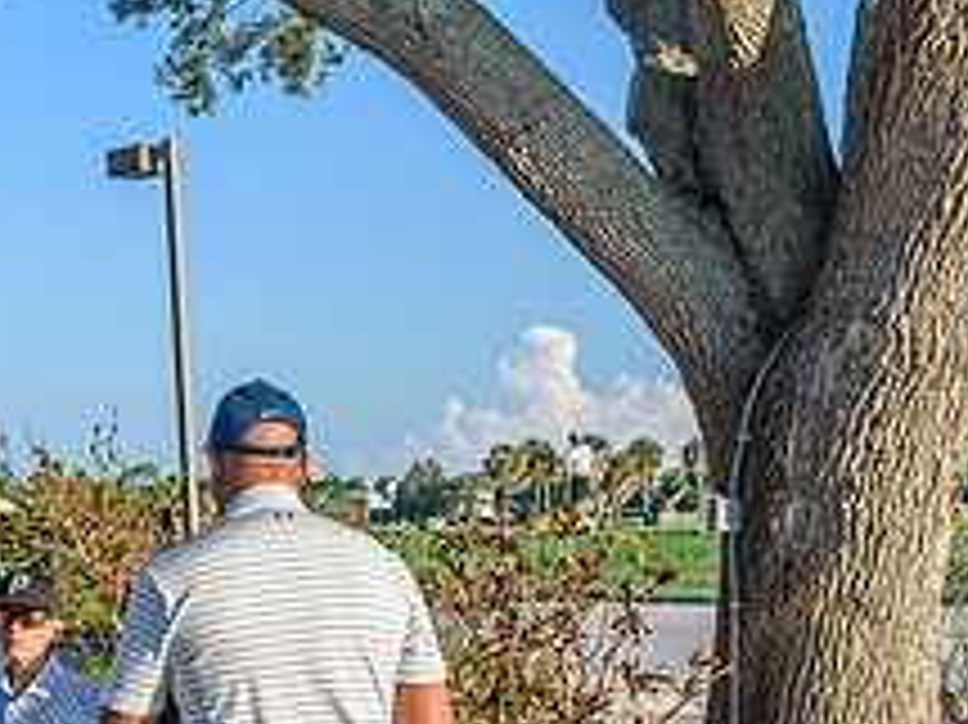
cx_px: 234
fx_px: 1956
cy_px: 843
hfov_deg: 27.4
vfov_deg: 19.9
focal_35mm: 70
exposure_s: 1/320
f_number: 9
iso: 200
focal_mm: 18
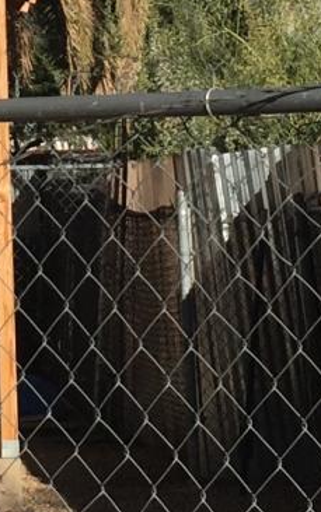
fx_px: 2350
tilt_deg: +4.4
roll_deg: +1.9
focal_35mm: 168
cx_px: -22
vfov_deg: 12.3
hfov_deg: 7.8
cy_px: -45
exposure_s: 1/3049
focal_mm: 4.15
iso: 32
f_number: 2.2
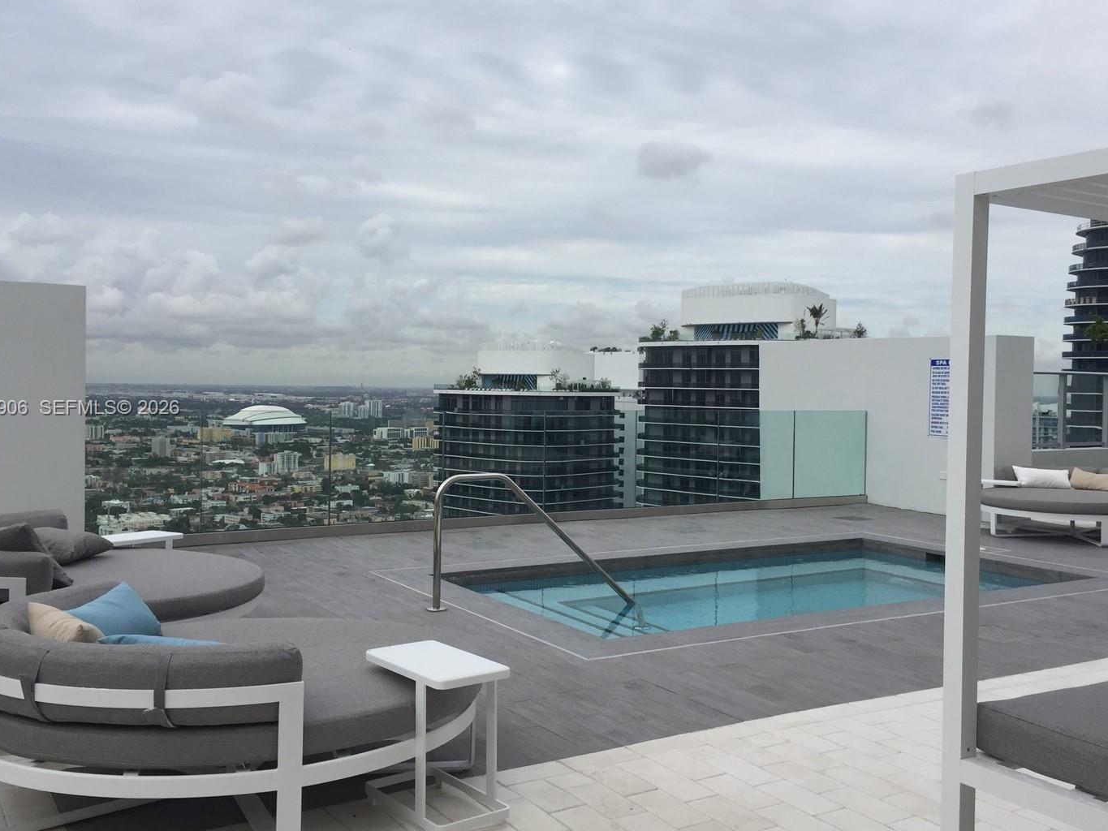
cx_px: 576
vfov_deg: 41.8
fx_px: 1088
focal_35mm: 34
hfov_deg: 53.9
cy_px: 409
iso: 32
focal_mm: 4.15
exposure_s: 1/2198
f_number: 2.2
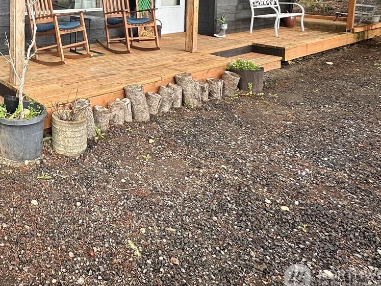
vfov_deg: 40.2
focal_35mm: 30
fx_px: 330
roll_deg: -0.2
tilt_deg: -3.2
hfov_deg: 49.9
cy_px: -8
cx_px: 8
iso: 50
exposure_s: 1/99
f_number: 2.2
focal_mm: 2.22
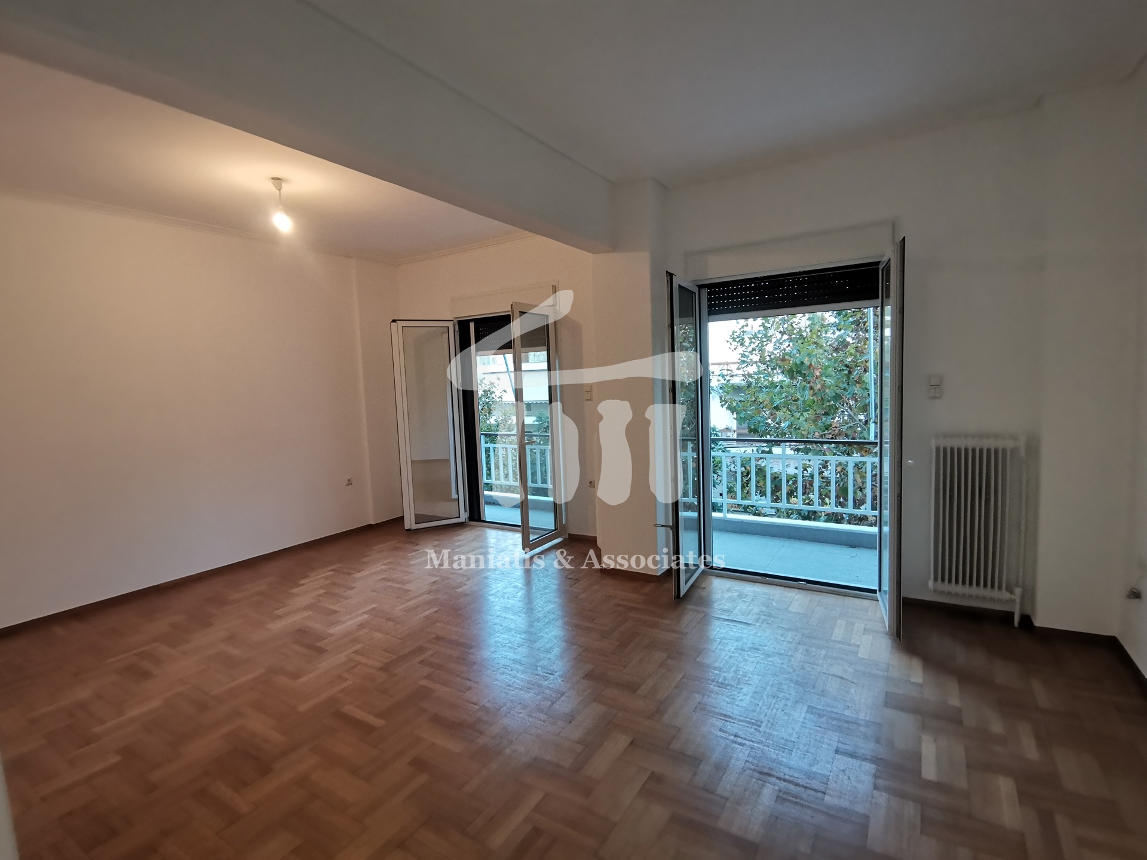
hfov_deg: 91.0
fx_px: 563
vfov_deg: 74.7
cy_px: 430
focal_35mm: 17
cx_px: 574
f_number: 2.2
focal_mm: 2.23
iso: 640
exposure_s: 1/33.3
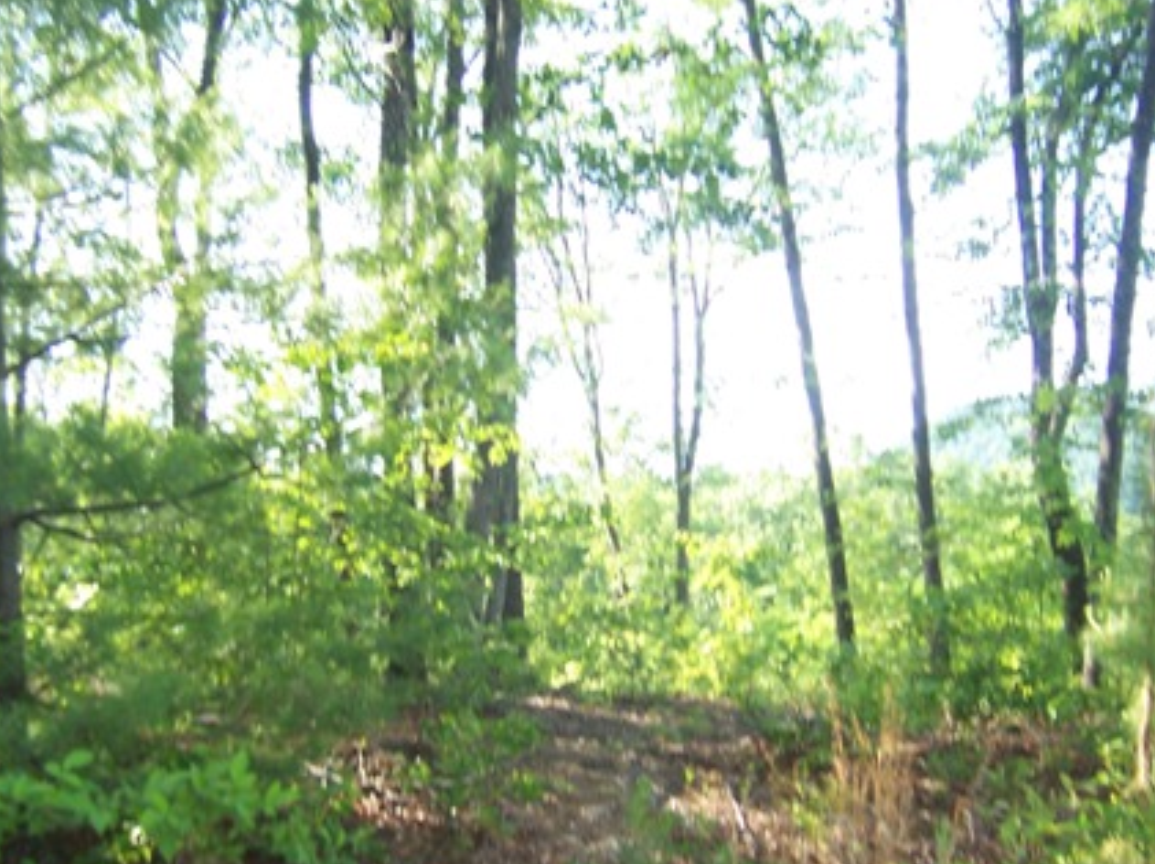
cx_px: 579
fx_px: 1167
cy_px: 543
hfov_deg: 52.7
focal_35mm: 35
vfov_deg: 40.3
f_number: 2.8
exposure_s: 1/60
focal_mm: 3.8
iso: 64
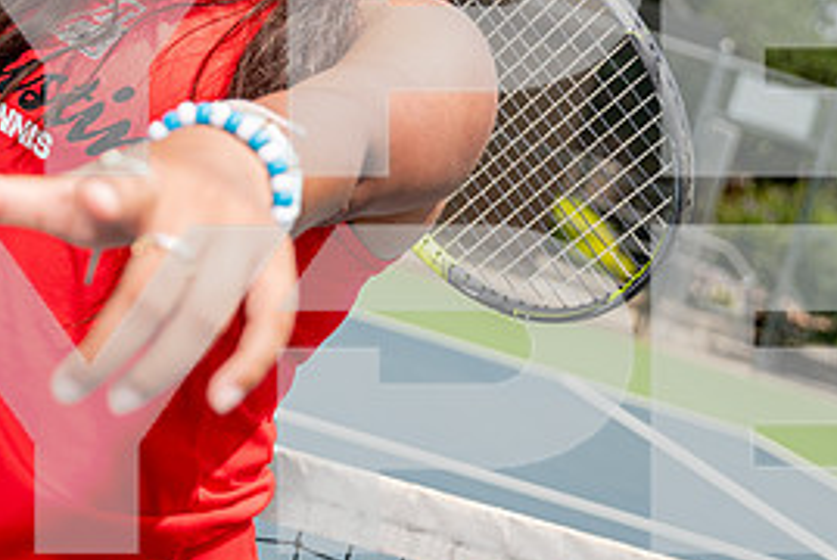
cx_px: 227
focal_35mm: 84
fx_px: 1955
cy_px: 14
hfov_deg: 24.0
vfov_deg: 16.0
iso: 100
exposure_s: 1/1250
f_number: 4
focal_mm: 39
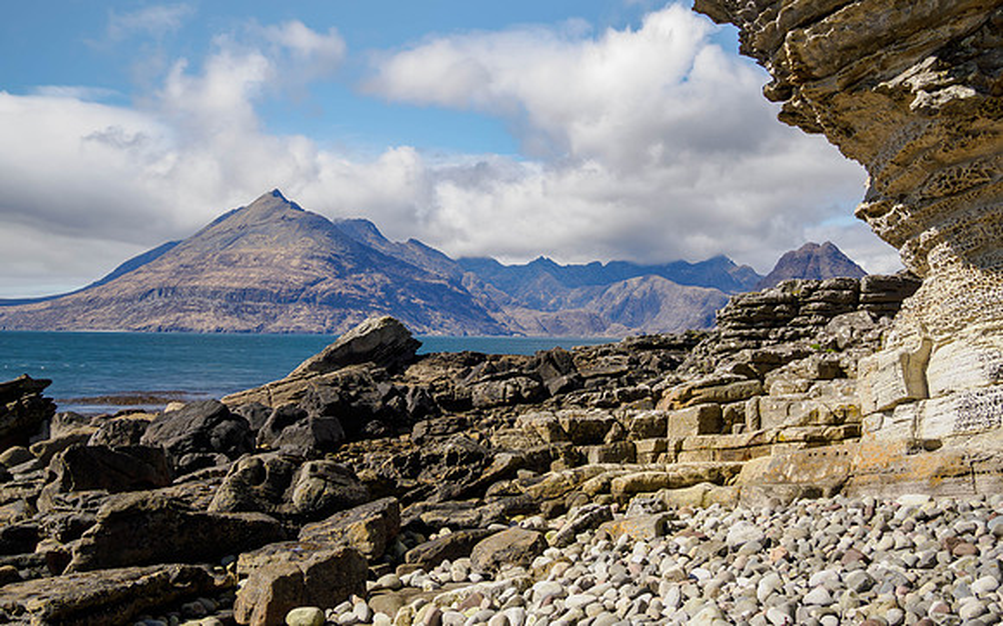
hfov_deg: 51.4
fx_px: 1043
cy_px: 275
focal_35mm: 38
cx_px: 502
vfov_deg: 33.4
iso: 200
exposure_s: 5
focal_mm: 18
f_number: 7.1
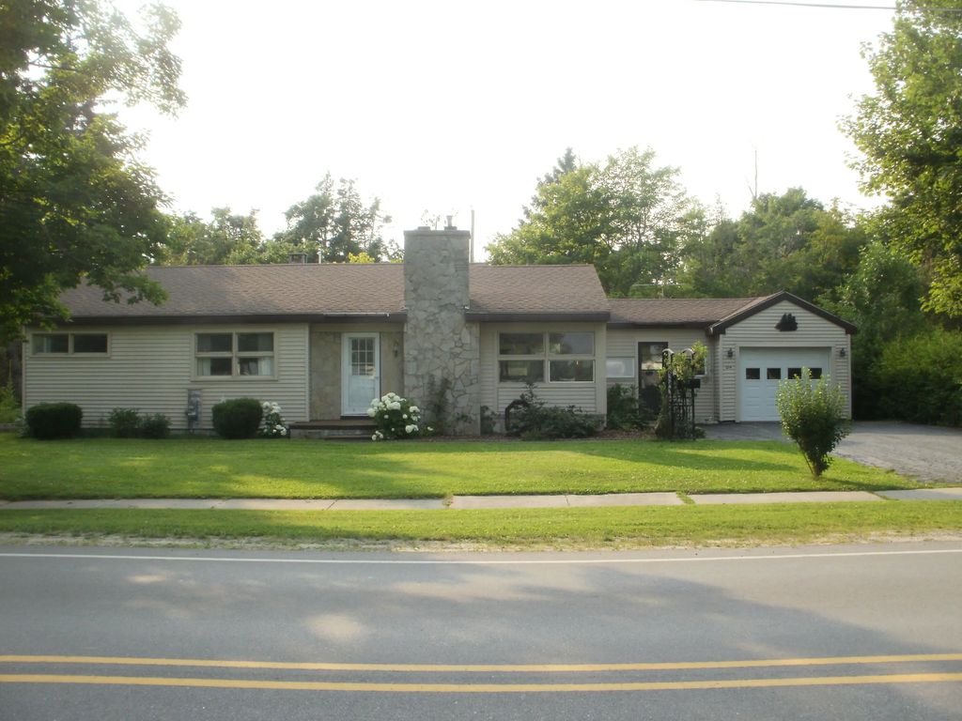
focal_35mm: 36
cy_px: 360
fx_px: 1000
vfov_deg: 39.7
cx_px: 481
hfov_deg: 51.4
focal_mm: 6.3
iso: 100
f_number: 5.6
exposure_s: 1/200
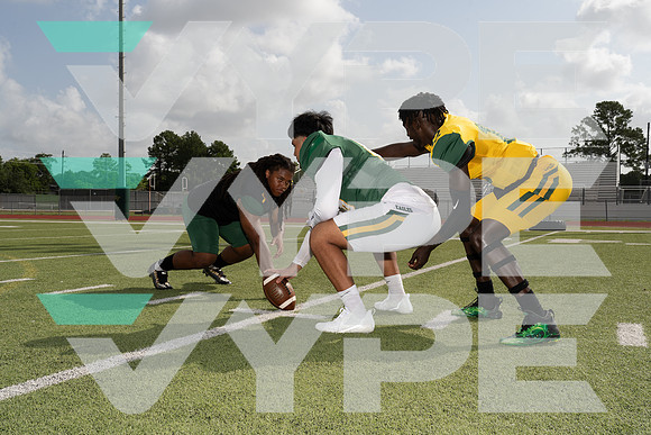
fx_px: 615
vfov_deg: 38.9
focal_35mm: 34
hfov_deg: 55.8
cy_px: 218
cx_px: 326
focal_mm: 34
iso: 100
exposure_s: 1/250
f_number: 11
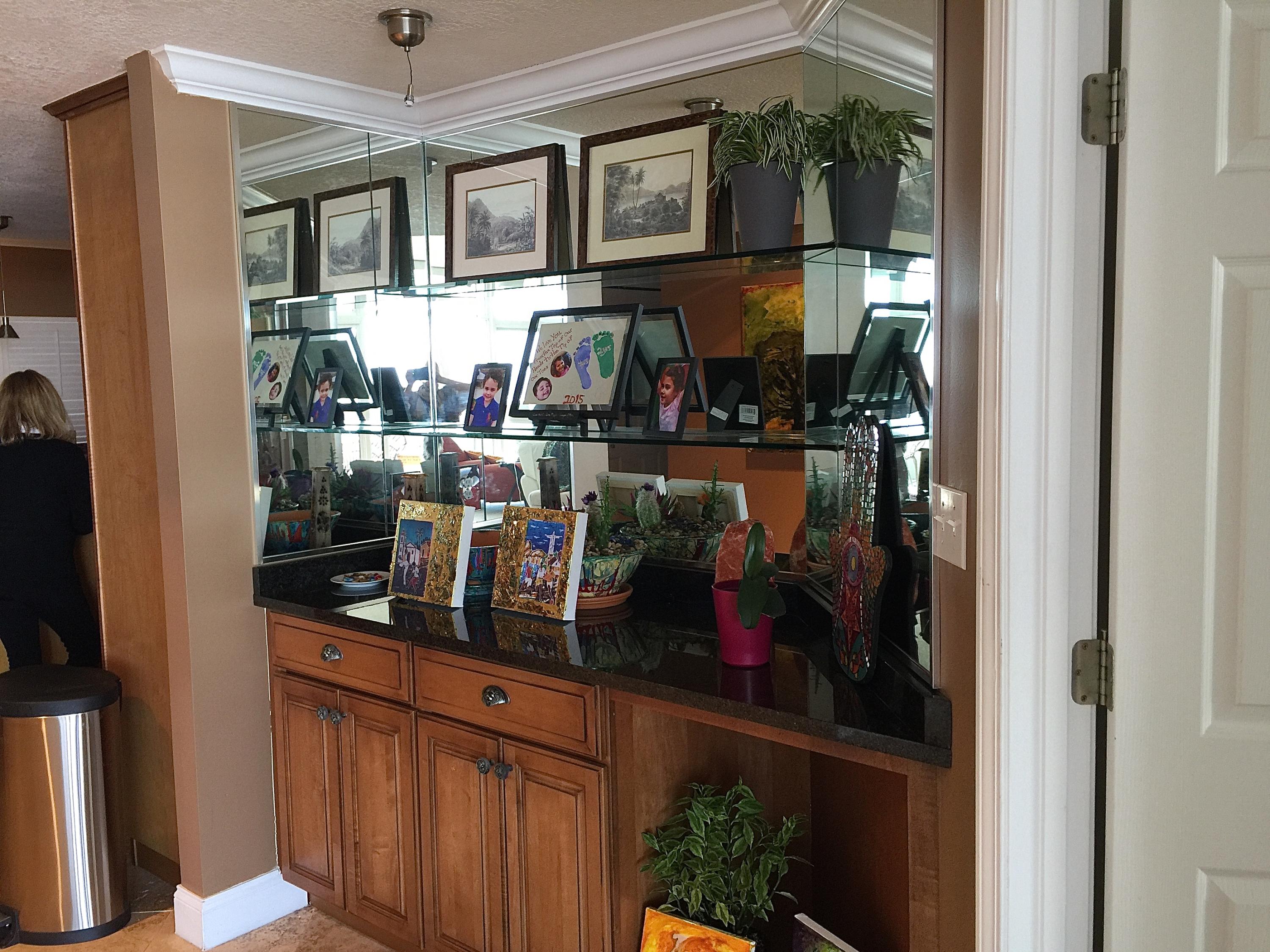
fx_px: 1064
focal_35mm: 29
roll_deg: +0.6
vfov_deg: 48.2
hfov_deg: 61.7
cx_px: 635
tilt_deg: -4.2
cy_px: 476
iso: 40
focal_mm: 4.15
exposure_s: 1/30
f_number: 2.2
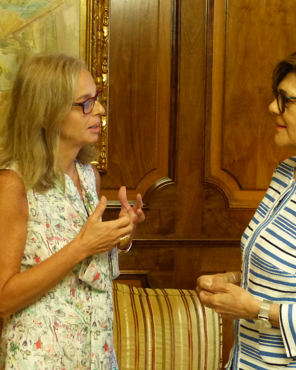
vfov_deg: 20.4
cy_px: 185
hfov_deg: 16.3
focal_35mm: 94
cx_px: 198
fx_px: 1030
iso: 800
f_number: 2.8
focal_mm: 13
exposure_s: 1/50
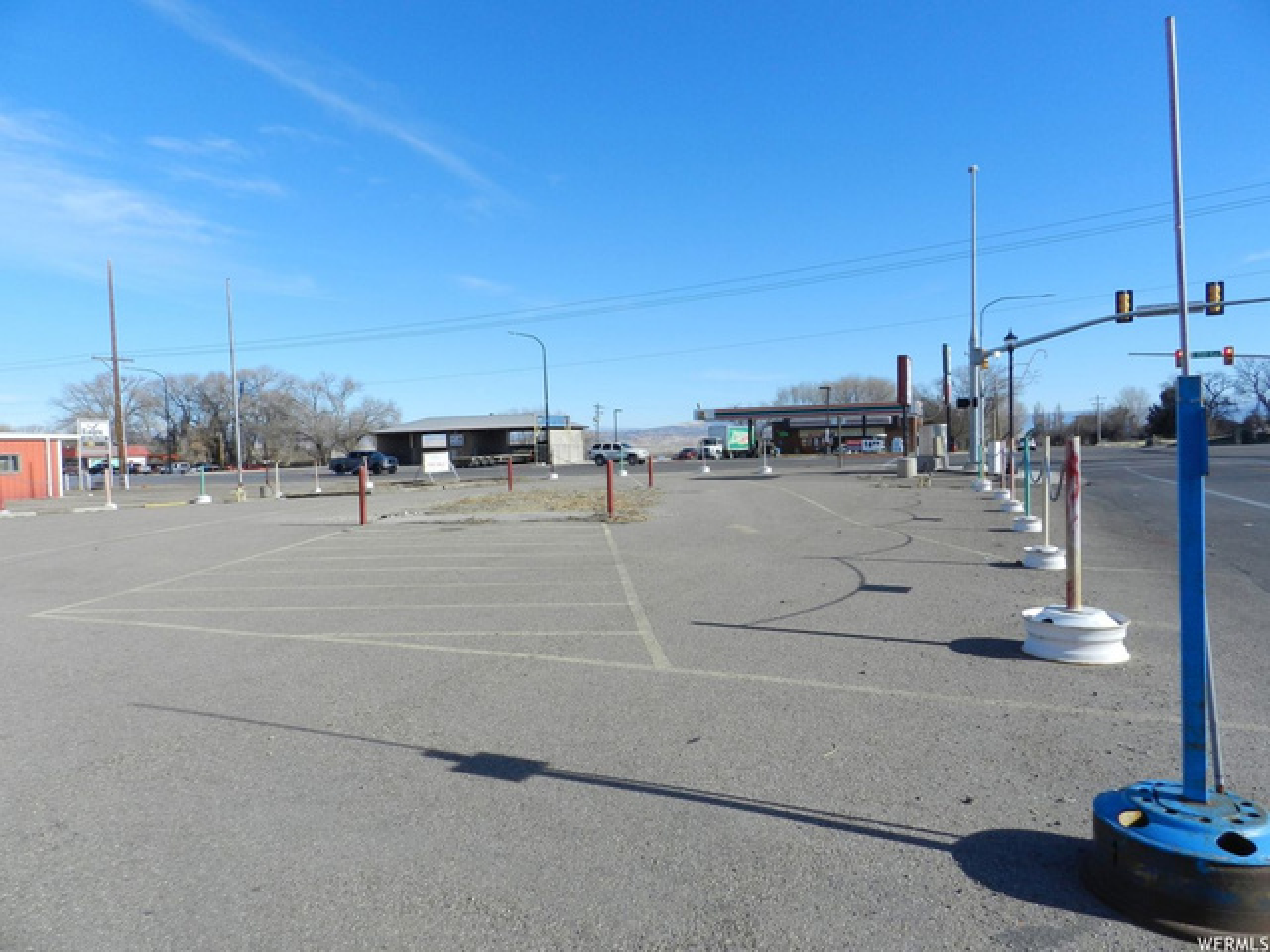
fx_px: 844
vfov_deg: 58.9
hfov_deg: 73.9
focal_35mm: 23
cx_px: 635
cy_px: 476
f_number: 4
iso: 160
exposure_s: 1/1000
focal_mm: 4
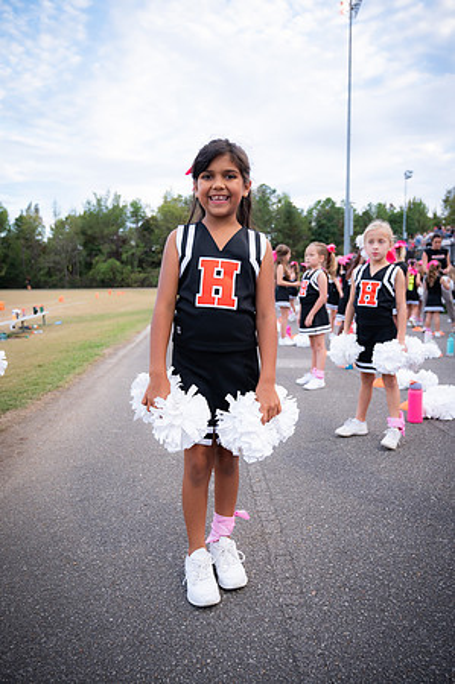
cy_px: 342
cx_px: 228
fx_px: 523
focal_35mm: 28
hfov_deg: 47.1
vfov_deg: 66.5
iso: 640
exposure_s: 1/400
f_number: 4
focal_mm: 27.5
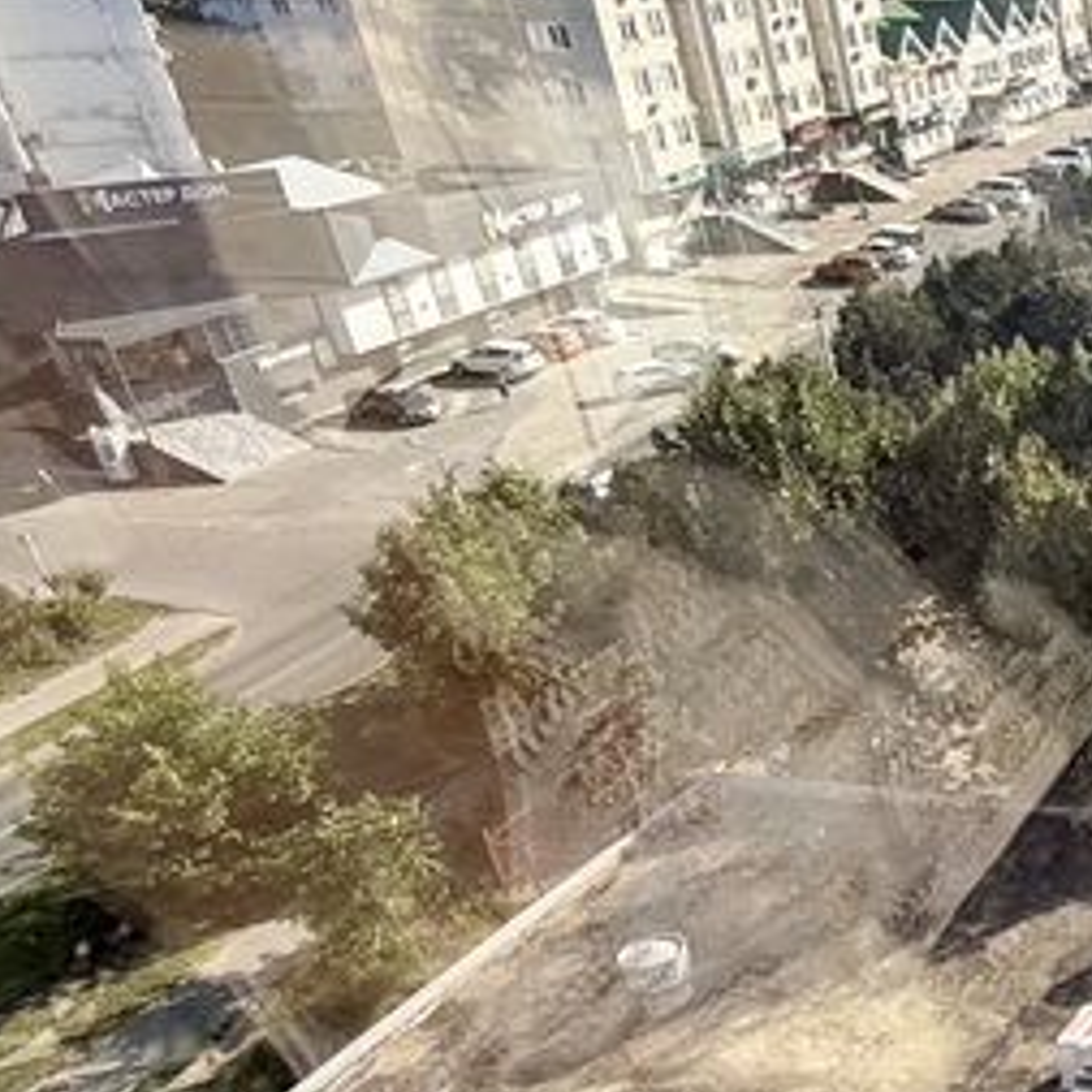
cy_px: 738
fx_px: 1749
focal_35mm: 49
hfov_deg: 25.8
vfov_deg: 34.3
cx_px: 1636
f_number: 2.2
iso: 64
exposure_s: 1/1745
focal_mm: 2.22
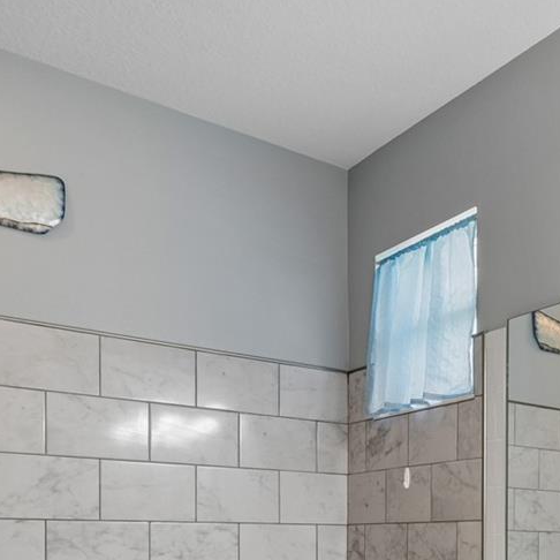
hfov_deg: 35.4
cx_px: 584
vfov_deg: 36.6
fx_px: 769
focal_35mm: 42
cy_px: 538
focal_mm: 10
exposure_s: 1/3.33
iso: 100
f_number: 7.1
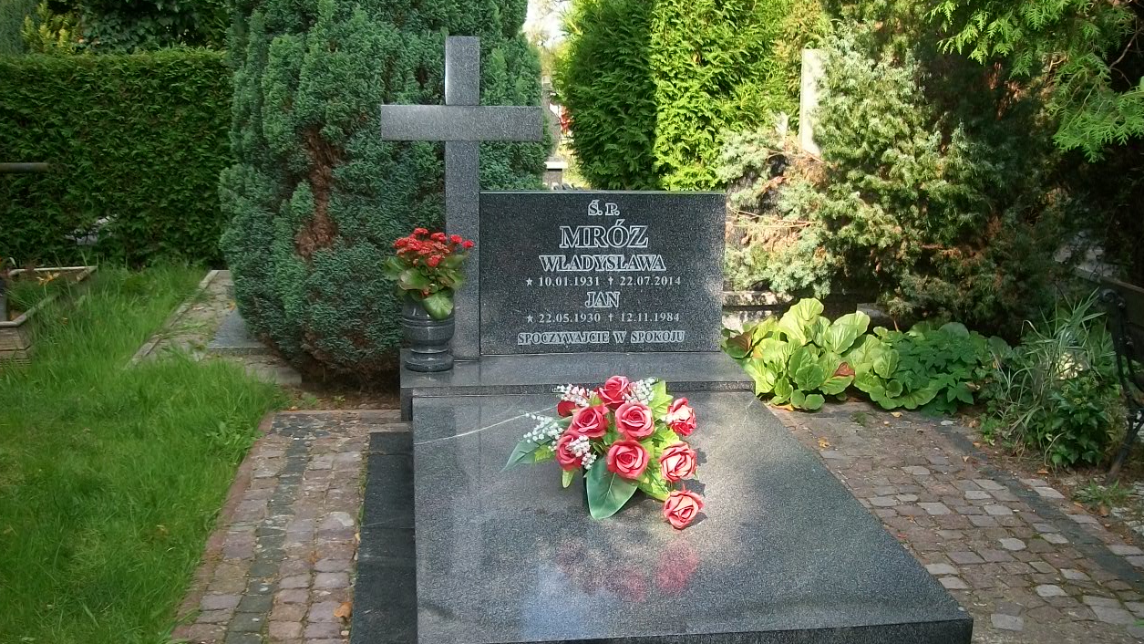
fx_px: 1213
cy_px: 398
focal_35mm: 40
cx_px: 579
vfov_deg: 29.6
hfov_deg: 50.5
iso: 80
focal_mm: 6
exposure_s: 1/320
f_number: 2.7
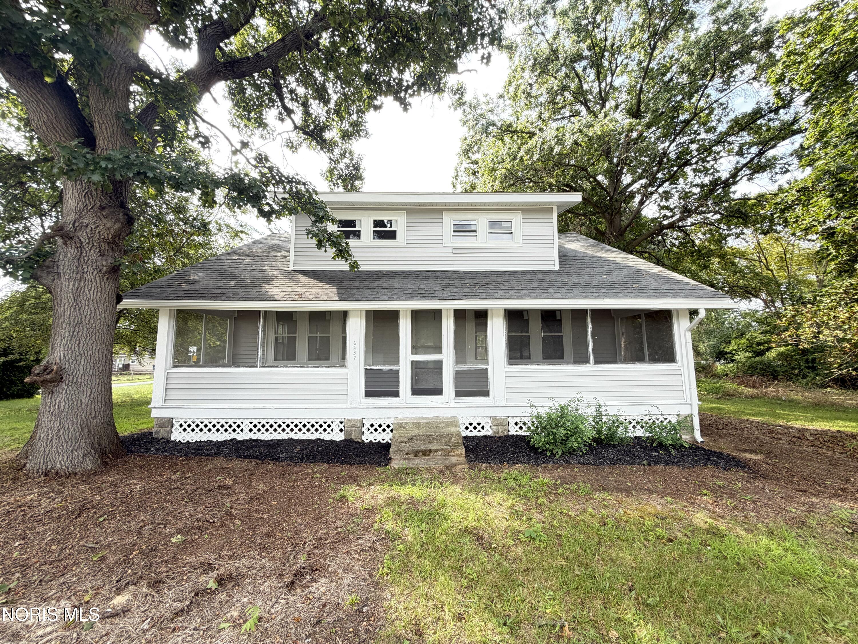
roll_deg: +0.6
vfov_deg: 85.7
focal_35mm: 14
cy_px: 322
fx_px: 347
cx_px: 429
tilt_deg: +6.9
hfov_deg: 102.1
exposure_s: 1/121
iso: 64
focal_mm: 2.22
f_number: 2.2
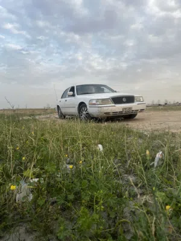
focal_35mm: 26
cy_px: 120
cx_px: 90
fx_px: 181
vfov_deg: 67.3
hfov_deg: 53.1
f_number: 1.5
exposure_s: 1/797
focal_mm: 5.7
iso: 50
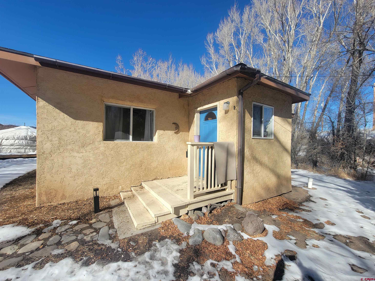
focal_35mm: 13
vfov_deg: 89.9
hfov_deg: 106.2
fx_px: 141
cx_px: 188
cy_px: 140
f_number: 2.2
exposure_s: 1/1690
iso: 50
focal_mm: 2.2
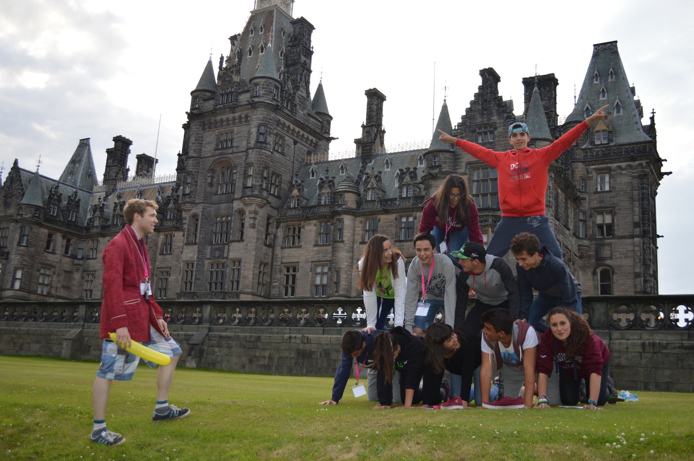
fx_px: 693
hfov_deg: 53.2
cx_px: 347
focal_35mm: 36
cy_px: 230
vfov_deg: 36.8
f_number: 4
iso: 100
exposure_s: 1/125
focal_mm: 24
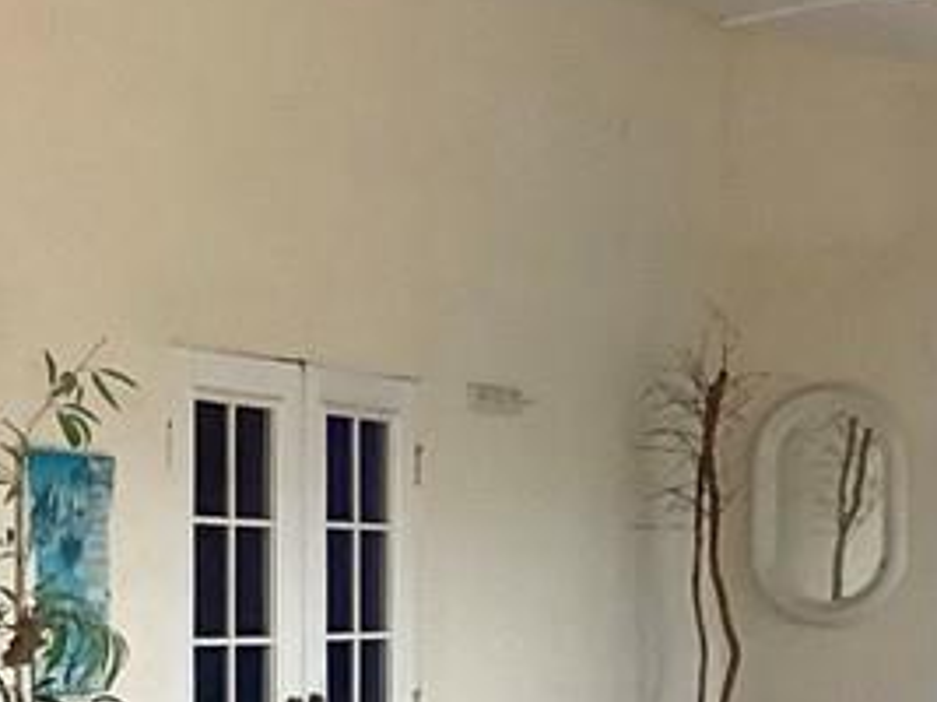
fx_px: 3220
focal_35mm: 119
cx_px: 383
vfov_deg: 12.3
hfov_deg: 16.5
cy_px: 737
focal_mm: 3.3
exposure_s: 1/60
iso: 200
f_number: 2.4
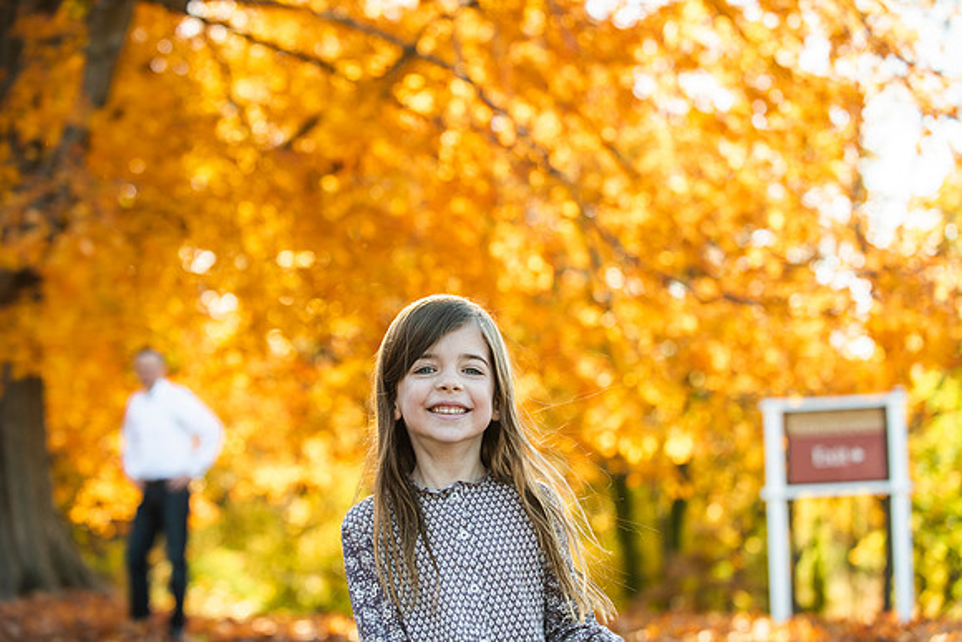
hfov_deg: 28.8
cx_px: 481
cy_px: 321
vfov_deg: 19.5
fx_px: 1871
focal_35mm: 70
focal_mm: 70
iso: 500
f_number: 3.5
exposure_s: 1/640
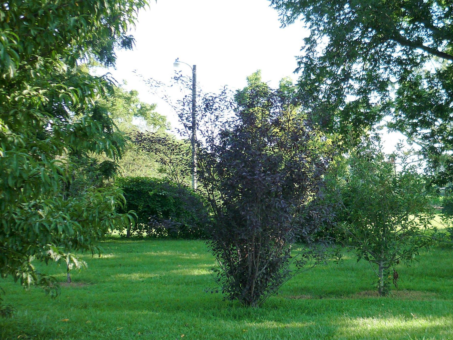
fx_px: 707
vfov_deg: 27.0
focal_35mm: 54
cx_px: 354
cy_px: 171
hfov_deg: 34.6
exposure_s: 1/200
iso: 80
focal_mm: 5.5
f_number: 2.8
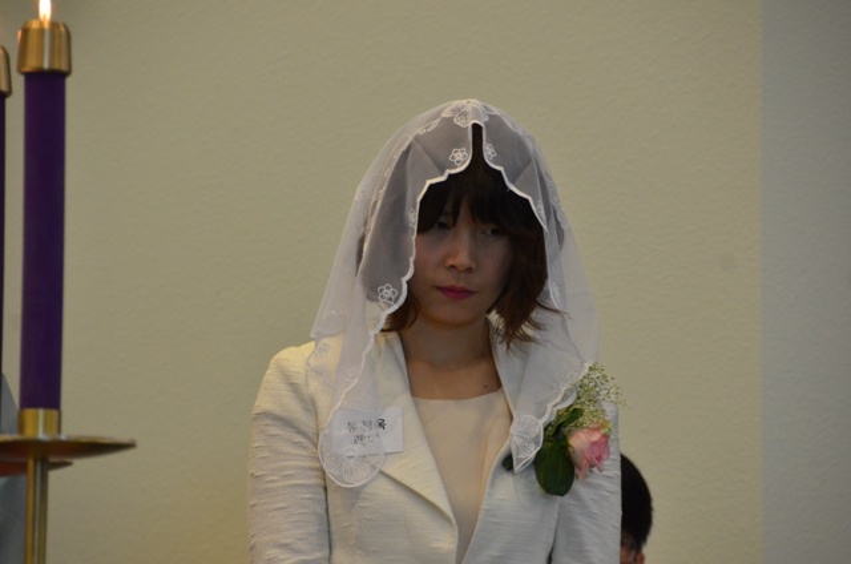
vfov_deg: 4.6
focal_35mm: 300
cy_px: 282
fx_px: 7078
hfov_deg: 6.9
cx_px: 426
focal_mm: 200
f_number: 5.6
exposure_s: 1/80
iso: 1600
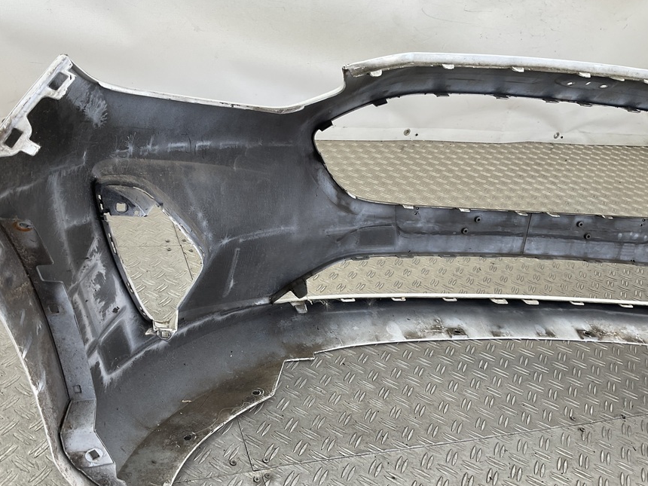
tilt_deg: -31.4
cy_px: 256
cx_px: 271
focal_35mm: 34
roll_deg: -12.5
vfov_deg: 41.8
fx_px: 636
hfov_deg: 53.7
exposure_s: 1/100
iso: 16
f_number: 1.8
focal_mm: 3
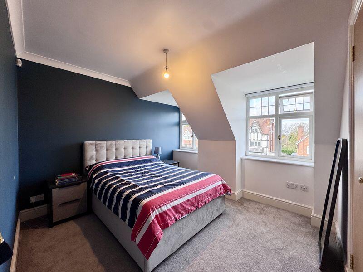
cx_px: 182
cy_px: 136
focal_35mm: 14
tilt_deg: -0.7
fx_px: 147
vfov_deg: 85.7
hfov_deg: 102.1
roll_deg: +0.5
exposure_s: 1/100
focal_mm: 2.22
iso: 40
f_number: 2.2
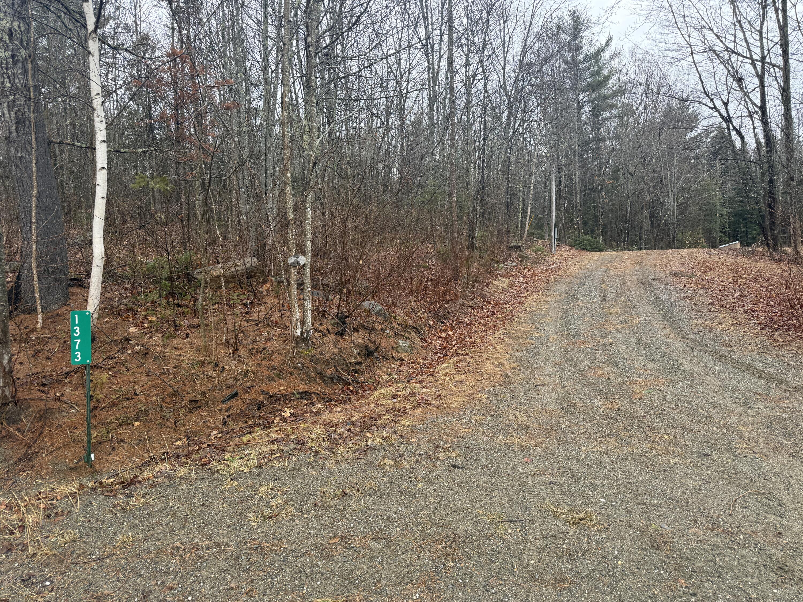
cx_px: 402
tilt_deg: -2.6
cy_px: 301
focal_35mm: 24
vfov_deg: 56.8
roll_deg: +2.2
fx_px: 557
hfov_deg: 71.6
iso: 100
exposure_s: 1/555
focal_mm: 6.76
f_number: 1.78
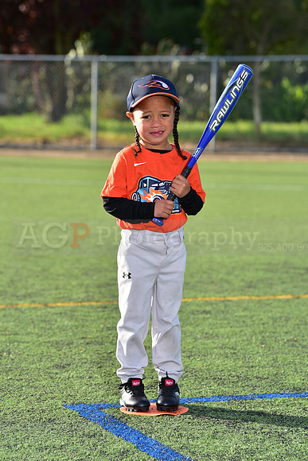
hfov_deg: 11.0
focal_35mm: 125
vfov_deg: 16.4
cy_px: 230
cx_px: 154
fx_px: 1603
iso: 64
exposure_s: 1/200
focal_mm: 125
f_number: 5
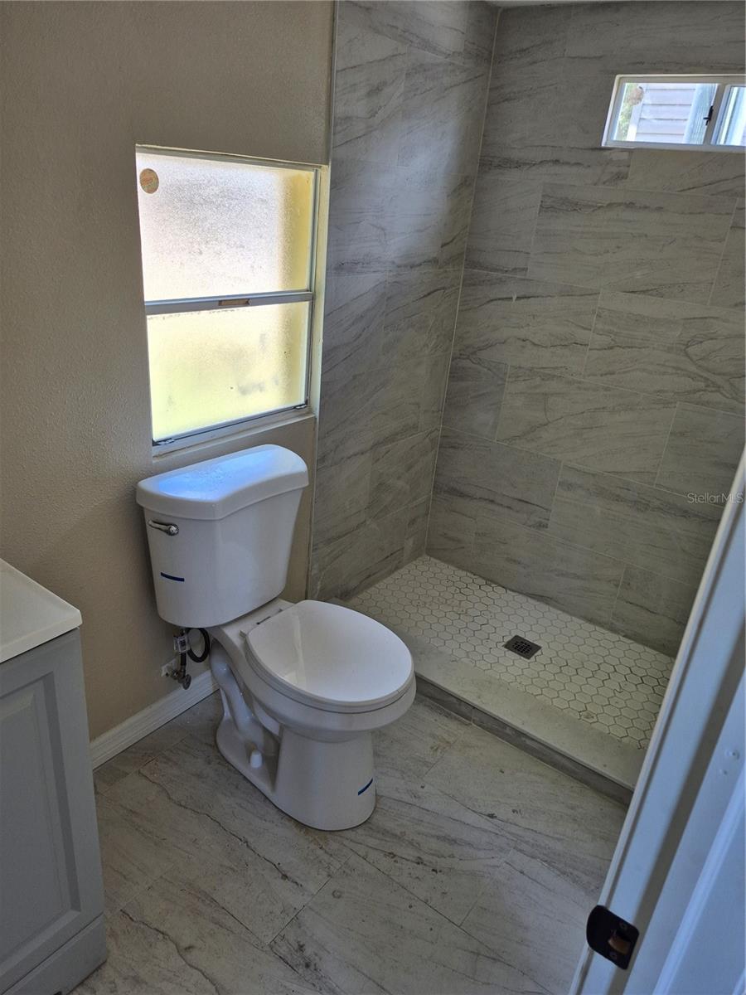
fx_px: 661
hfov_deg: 58.9
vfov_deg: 73.9
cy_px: 498
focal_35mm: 23
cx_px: 373
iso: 50
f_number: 1.8
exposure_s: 1/180
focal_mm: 5.4
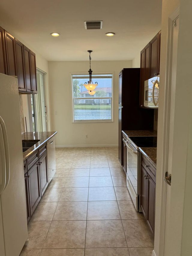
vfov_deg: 71.6
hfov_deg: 56.8
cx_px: 96
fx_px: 177
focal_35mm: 24
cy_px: 128
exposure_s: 1/227
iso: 64
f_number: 1.78
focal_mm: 6.76
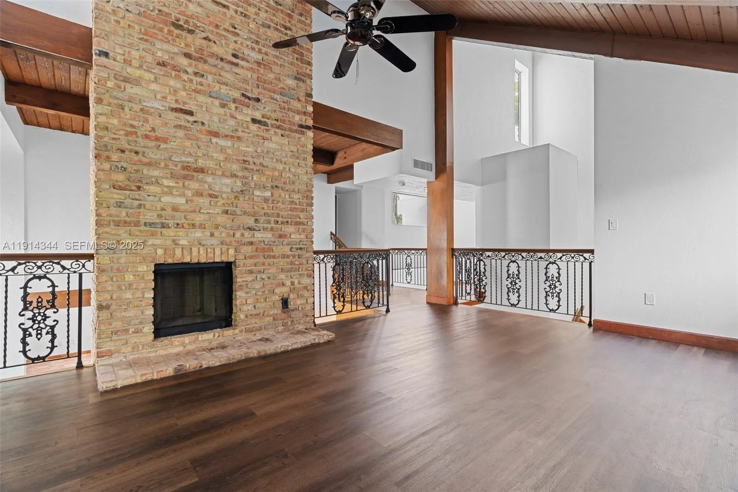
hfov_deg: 96.7
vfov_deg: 73.7
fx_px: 328
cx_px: 369
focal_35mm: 16
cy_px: 246
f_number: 8
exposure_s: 1.3
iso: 320
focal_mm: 16
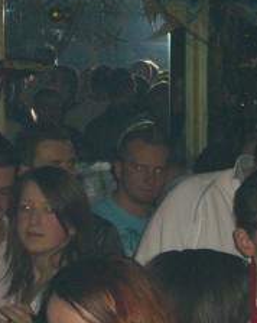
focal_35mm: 250
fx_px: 2380
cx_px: 53
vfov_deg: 7.7
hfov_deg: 6.2
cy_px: 233
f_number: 4.8
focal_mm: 19.7
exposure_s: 1/60
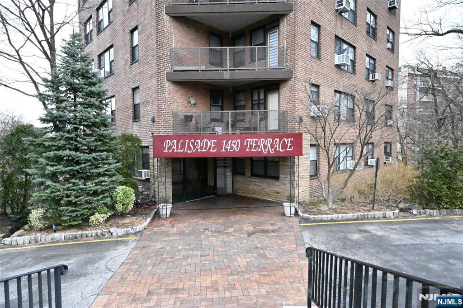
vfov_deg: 64.5
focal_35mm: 19
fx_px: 244
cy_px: 154
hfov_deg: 87.0
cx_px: 232
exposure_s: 1/8000
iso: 25600
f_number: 7.1
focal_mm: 13
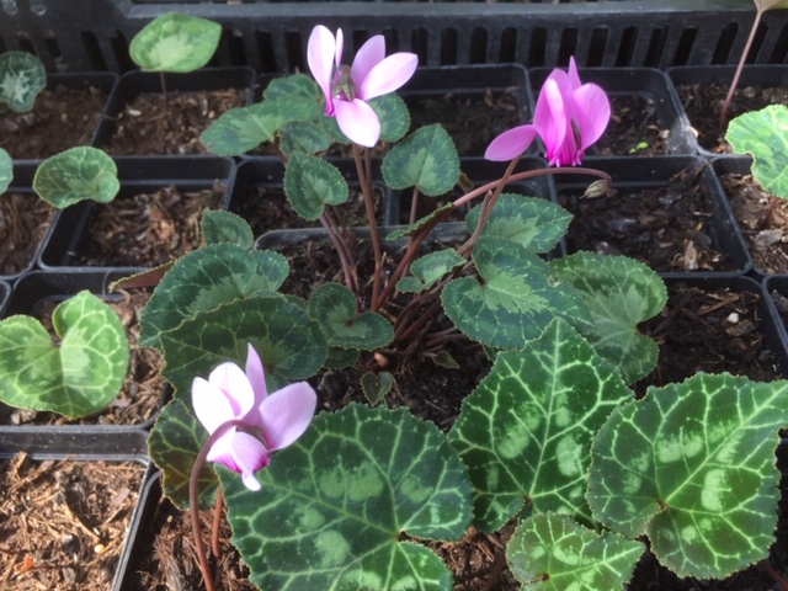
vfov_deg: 48.2
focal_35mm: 29
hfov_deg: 61.7
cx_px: 394
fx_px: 660
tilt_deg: -49.5
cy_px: 296
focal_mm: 4.15
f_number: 2.2
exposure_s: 1/100
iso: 32
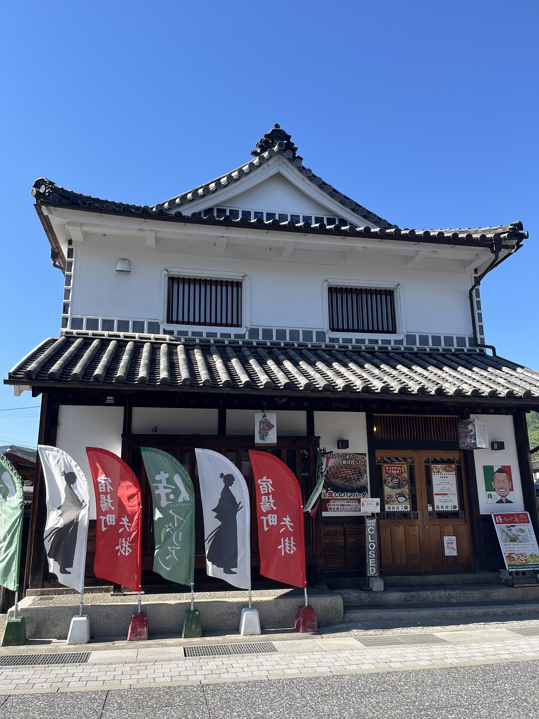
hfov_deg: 53.1
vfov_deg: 67.3
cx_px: 270
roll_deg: +0.1
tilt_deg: +10.4
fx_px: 540
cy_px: 360
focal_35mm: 26
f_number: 1.6
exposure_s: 1/1721
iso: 50
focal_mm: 5.1
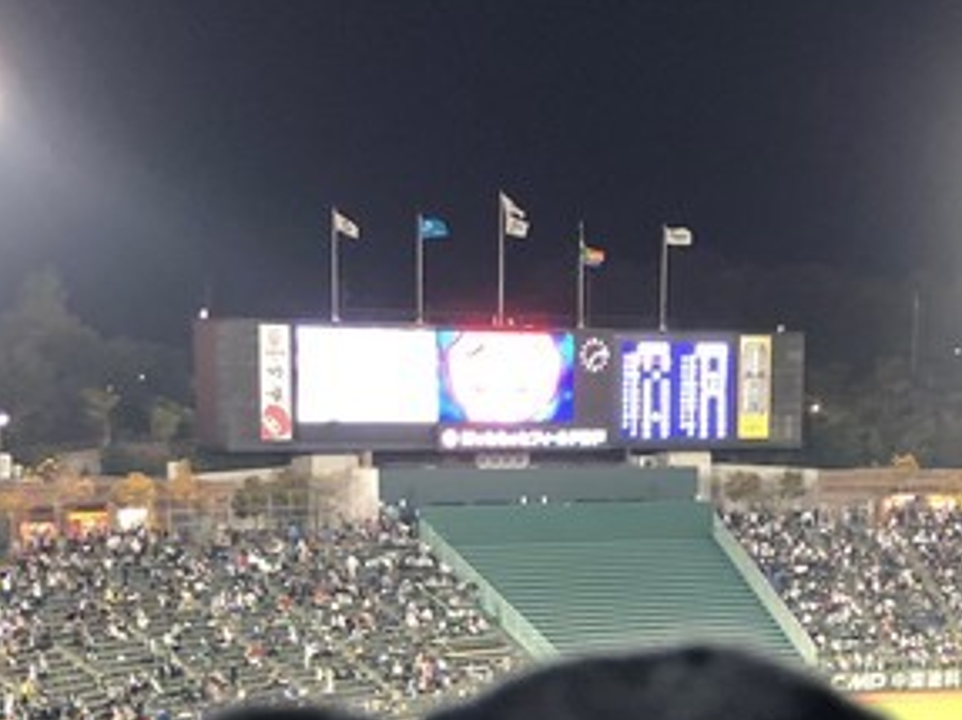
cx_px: 613
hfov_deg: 24.9
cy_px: 750
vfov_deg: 18.3
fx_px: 2167
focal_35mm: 78
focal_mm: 3.99
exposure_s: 1/60
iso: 320
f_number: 1.8
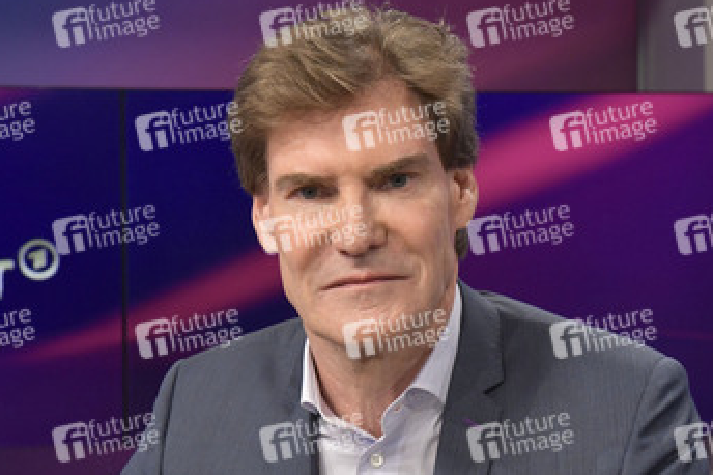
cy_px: 282
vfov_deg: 21.5
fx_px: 1247
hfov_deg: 31.9
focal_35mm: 63
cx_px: 341
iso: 2500
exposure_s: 1/200
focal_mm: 48
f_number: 6.3
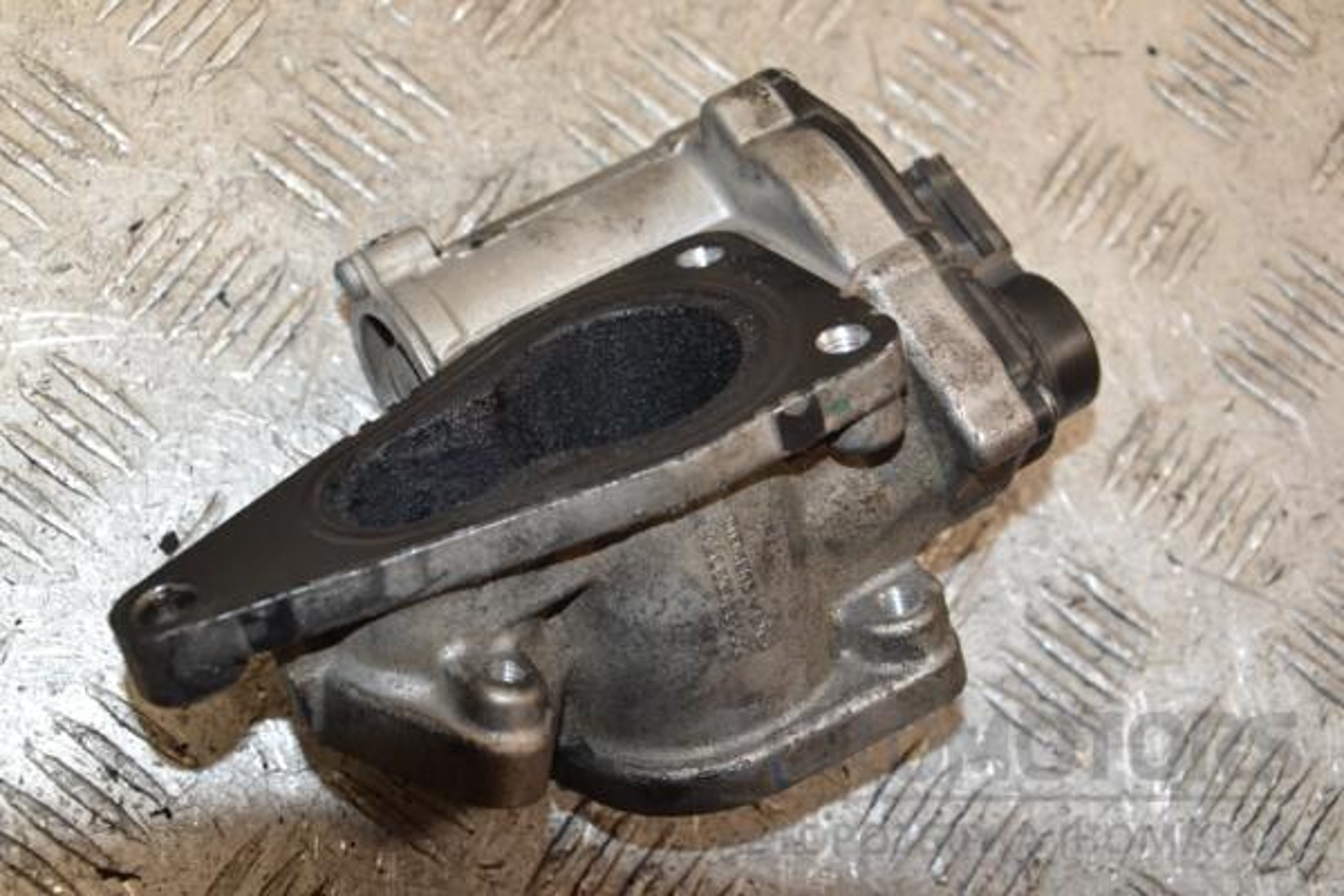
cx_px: 672
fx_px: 2520
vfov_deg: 20.2
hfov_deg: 29.9
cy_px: 448
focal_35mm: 68
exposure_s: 1/200
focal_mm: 45
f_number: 5
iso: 800
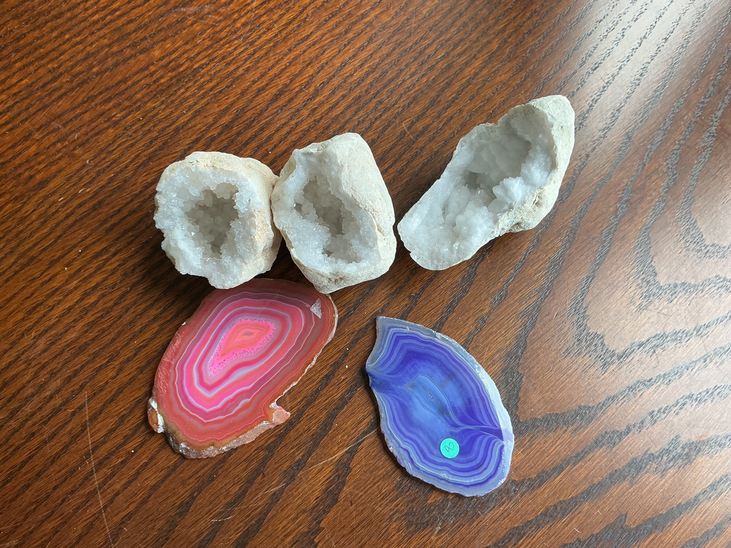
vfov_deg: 48.2
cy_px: 274
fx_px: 612
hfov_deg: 61.7
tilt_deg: -71.0
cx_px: 366
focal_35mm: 29
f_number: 1.8
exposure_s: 1/100
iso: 50
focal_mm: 3
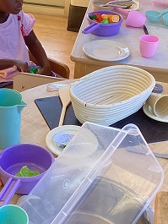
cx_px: 1
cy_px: 93
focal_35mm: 78
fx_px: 504
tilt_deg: -32.5
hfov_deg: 18.4
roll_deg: +1.4
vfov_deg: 25.0
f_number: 2.4
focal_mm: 3.3
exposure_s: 1/120
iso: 50
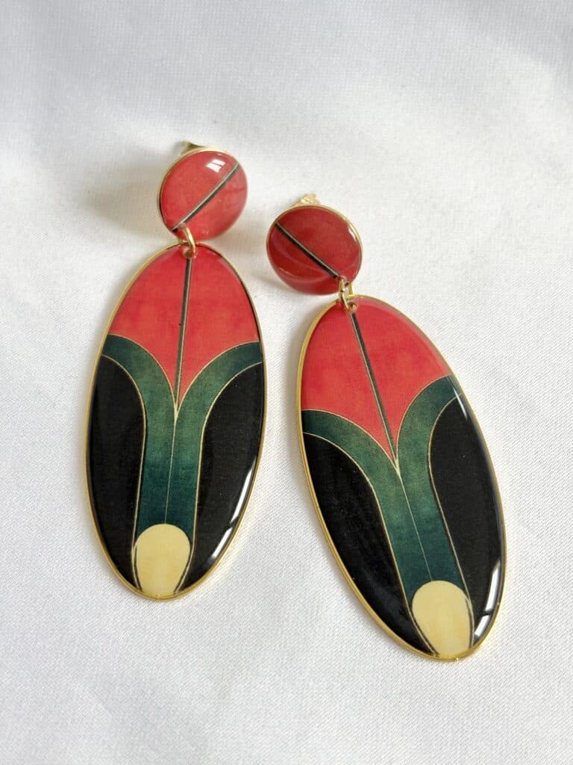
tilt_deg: -65.5
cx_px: 286
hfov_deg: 28.0
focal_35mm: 52
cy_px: 382
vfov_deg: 36.8
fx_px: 1148
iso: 50
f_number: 1.6
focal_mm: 5.96
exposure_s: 1/84
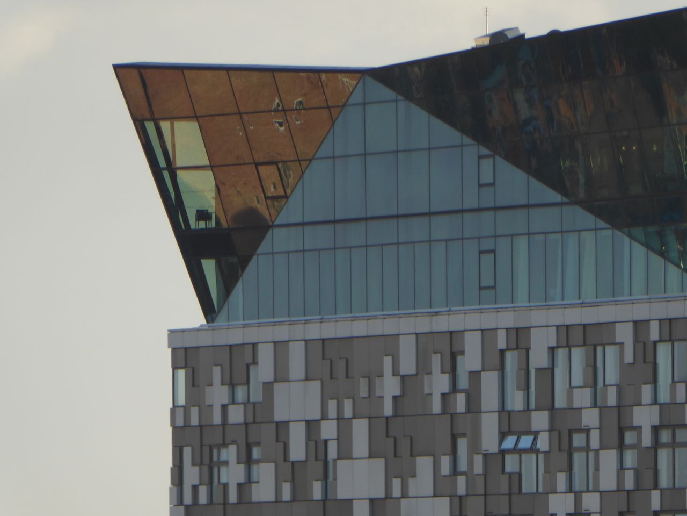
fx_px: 14289
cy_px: 258
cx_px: 344
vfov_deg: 2.1
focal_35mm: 720
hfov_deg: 2.8
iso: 100
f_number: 7.1
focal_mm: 129
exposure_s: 1/125
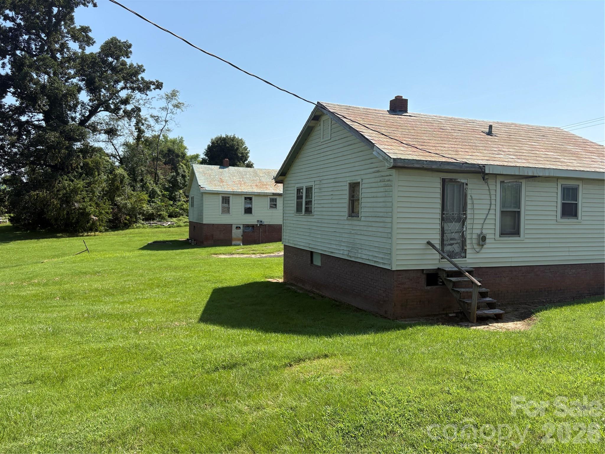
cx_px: 302
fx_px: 454
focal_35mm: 26
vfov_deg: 53.1
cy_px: 227
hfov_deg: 67.3
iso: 50
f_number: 1.6
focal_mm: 5.96
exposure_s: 1/3279
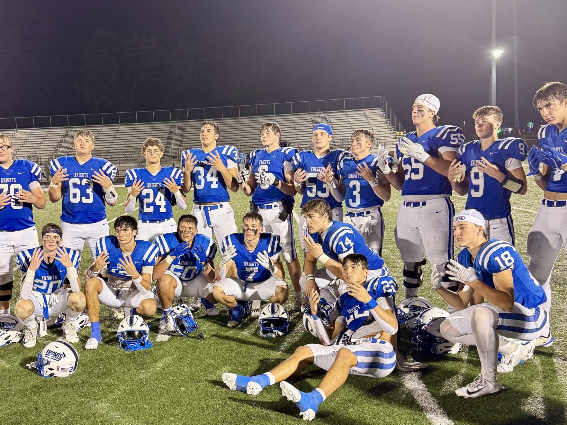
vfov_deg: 46.8
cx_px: 223
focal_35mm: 30
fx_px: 491
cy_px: 196
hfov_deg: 59.4
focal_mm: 6.76
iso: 200
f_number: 1.78
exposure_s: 1/60
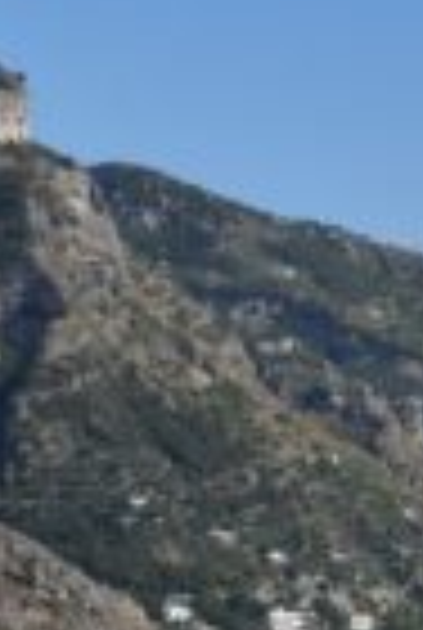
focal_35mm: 219
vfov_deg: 9.4
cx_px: 63
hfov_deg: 6.3
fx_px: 3841
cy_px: 457
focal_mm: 32
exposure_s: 1/1000
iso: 160
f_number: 7.1
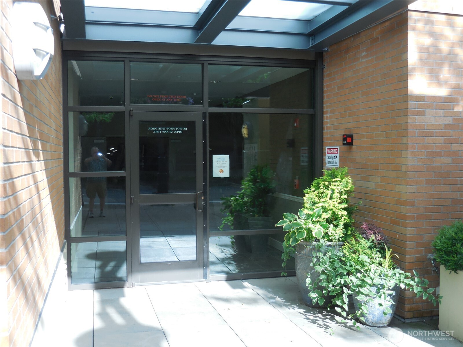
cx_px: 232
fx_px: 522
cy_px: 174
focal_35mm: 39
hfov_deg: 47.9
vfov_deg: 36.8
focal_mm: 7
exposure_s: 1/160
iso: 125
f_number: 3.9
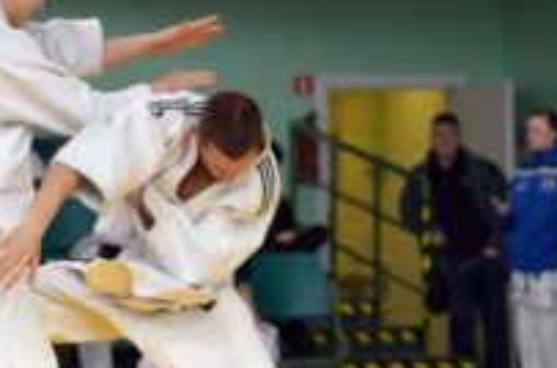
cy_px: 265
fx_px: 2283
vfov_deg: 9.2
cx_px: 173
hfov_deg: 13.9
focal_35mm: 148
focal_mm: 50
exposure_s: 1/1250
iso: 1000
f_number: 2.5
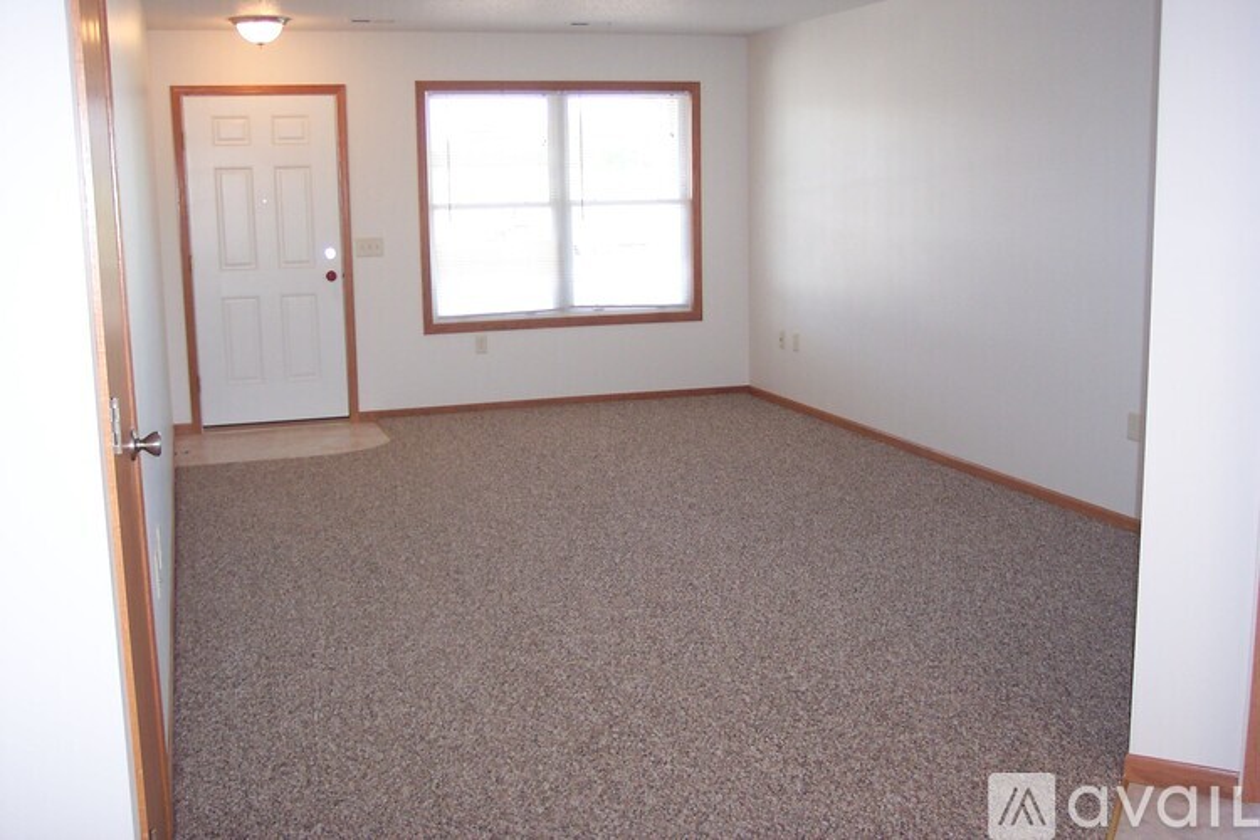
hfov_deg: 50.7
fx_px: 1330
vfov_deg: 35.1
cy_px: 420
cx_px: 630
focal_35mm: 38
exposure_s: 1/45
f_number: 2.8
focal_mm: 8
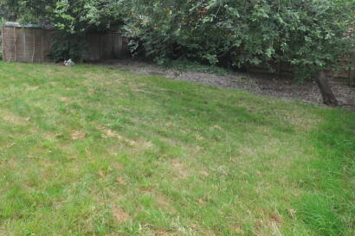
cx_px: 145
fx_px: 237
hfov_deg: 73.1
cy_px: 53
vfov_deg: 50.4
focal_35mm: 24
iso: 400
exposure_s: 1/125
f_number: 5.6
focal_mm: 10
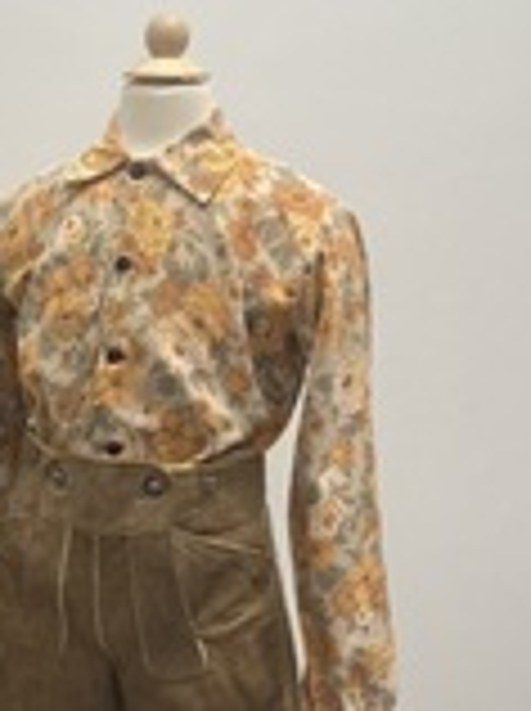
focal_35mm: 71
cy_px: 608
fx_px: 1456
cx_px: -90
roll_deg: -0.8
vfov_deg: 26.7
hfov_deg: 19.6
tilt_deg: -16.2
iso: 50
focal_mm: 3.99
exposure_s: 1/60
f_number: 1.8
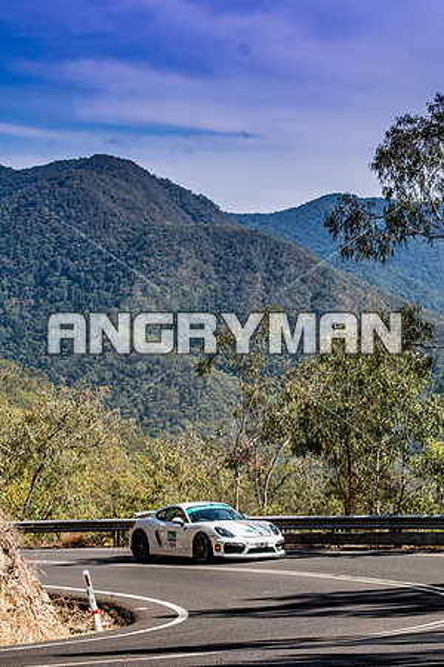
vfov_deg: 17.5
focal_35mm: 117
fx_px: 2164
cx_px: 222
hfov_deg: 11.7
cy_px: 334
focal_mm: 78
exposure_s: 1/3200
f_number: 5
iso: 250
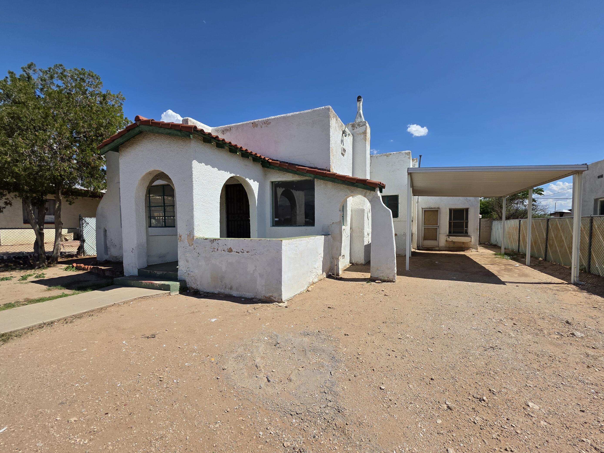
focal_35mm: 14
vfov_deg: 85.6
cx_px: 312
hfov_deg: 102.0
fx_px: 244
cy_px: 241
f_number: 1.9
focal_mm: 2.2
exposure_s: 1/3598
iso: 40
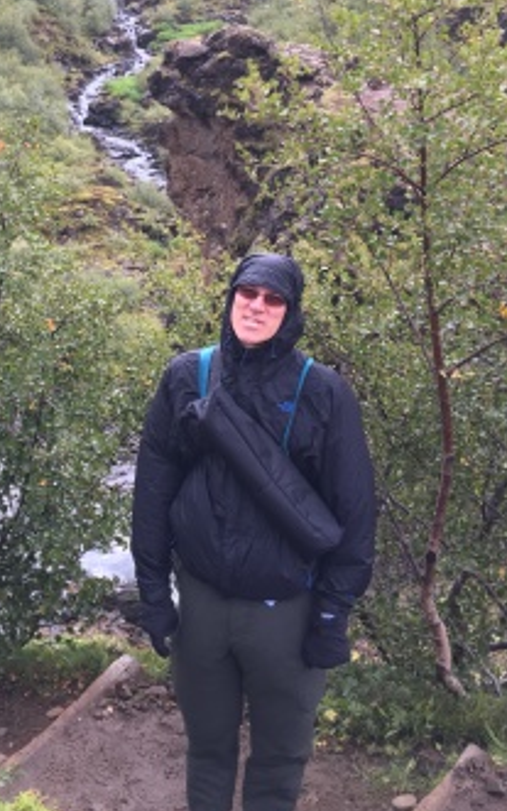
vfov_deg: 38.9
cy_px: 246
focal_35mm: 51
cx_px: 73
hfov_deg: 24.8
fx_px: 1127
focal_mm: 4.15
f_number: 2.2
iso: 32
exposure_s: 1/120
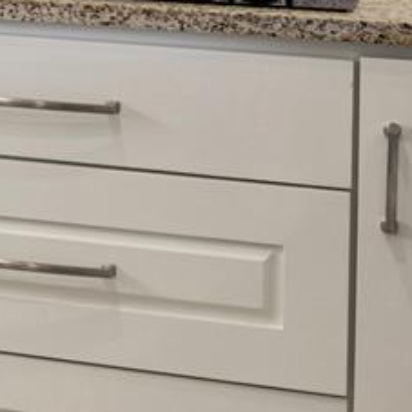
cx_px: -733
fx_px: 1858
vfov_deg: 11.8
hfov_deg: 10.1
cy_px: -311
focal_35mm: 138
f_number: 11
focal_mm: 18
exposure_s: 1/8
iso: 200
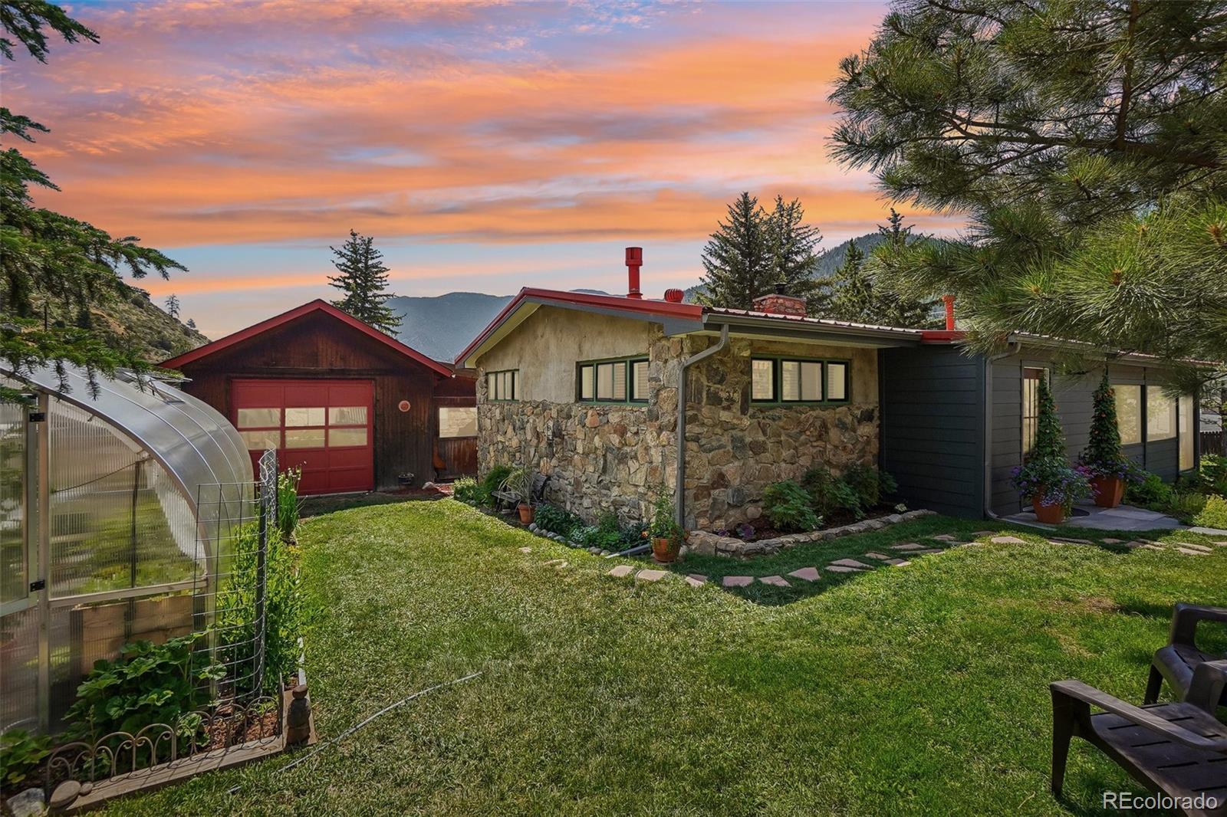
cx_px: 614
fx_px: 511
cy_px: 408
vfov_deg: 77.3
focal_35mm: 15
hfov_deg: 100.4
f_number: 8
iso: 100
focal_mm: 10
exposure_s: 1/160
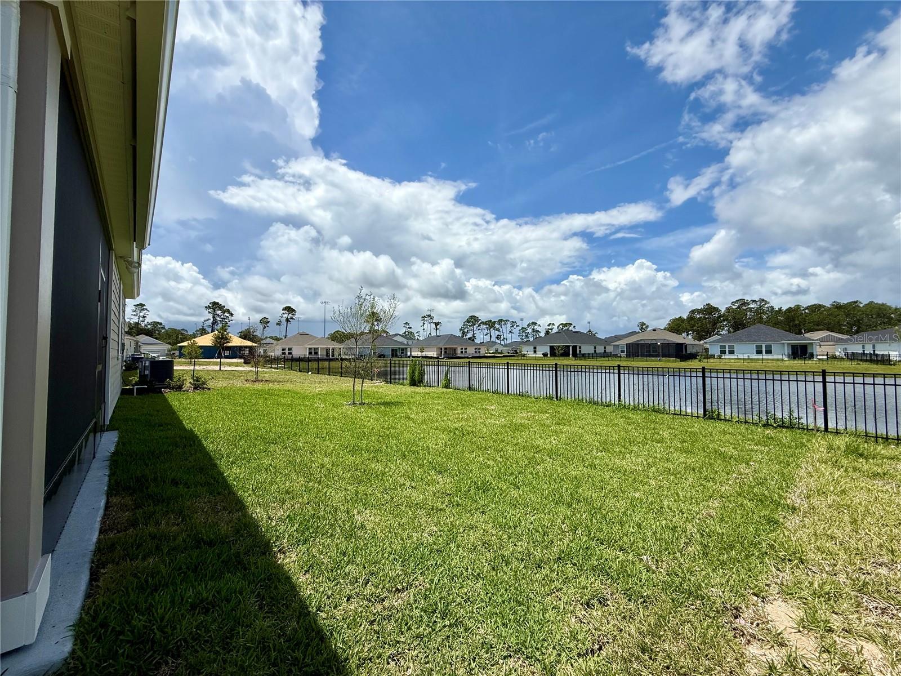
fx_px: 364
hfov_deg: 102.1
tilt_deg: +1.8
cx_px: 450
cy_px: 338
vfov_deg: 85.7
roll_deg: +0.2
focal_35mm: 14
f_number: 2.2
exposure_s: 1/5155
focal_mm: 2.22
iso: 50
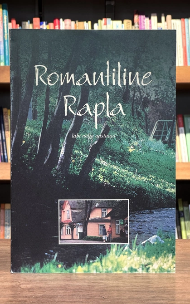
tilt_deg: -2.7
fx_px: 687
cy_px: 151
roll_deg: -0.5
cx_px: 93
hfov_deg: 15.7
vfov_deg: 24.9
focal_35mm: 83
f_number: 2.8
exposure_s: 1/60
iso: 320
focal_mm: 9
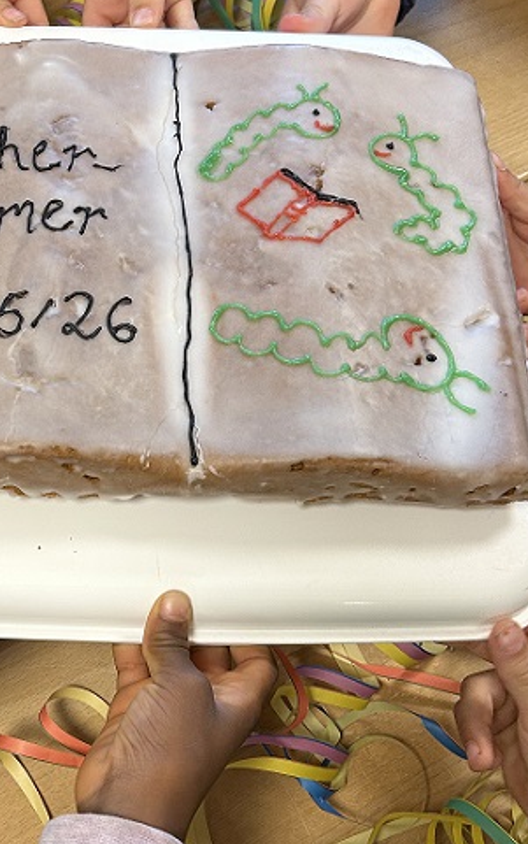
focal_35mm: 52
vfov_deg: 38.9
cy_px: 409
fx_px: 1196
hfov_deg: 24.4
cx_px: 92
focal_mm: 5.7
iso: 80
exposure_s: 1/100
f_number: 1.5
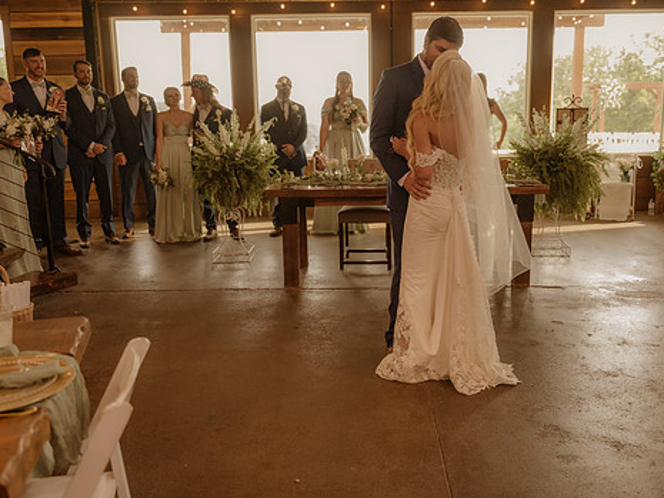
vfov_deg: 39.7
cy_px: 243
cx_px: 367
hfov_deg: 51.2
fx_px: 691
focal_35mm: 36
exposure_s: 1/250
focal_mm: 30
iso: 1000
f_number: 2.8
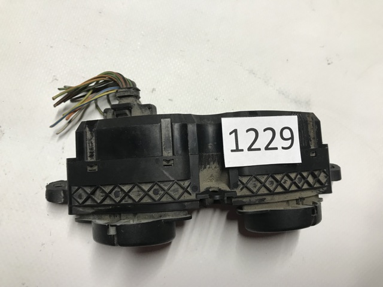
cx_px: 192
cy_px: 144
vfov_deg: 49.7
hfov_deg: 63.5
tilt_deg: -75.2
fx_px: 310
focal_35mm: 28
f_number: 1.8
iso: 32
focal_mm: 3.99
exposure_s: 1/33
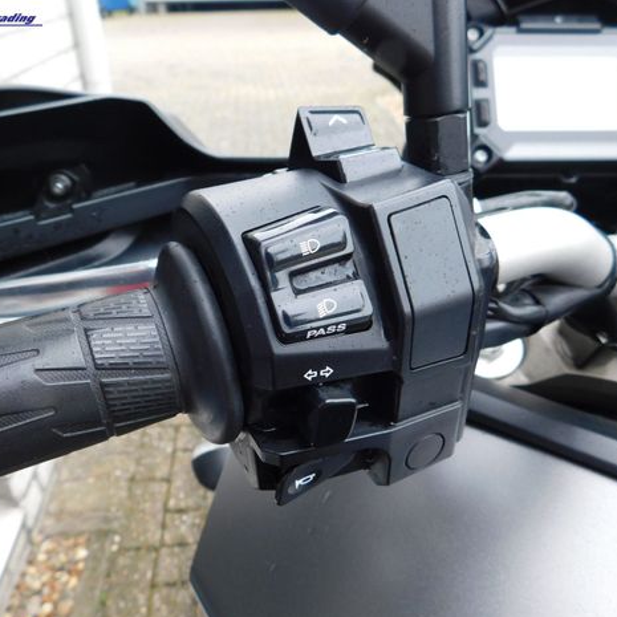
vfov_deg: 57.3
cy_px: 316
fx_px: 565
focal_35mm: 28
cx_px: 297
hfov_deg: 57.3
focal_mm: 4
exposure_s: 1/100
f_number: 3
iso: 125
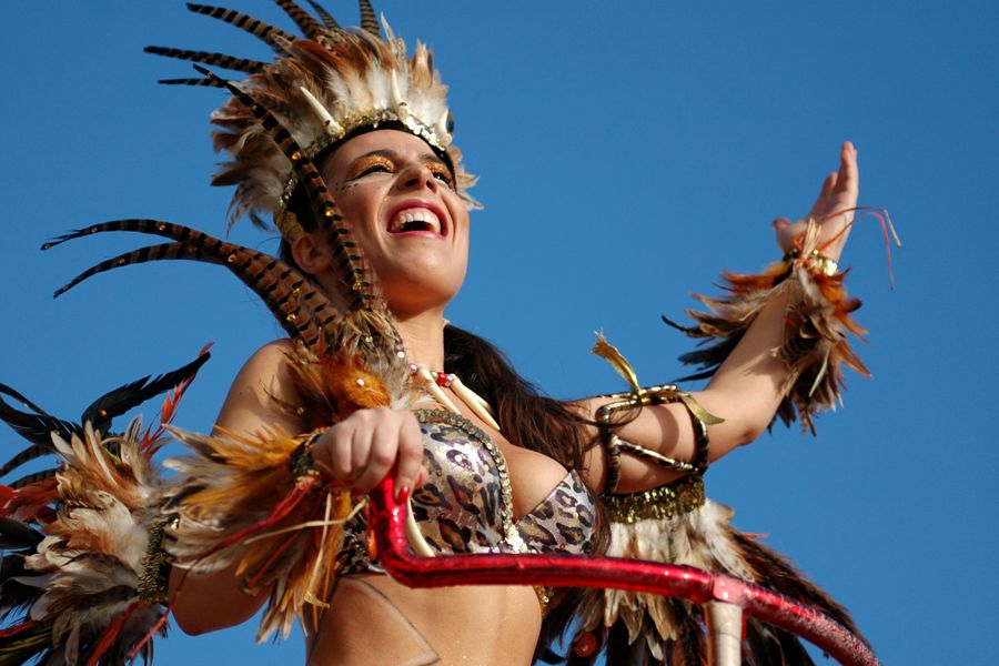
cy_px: 333
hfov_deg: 15.9
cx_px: 500
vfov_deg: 10.6
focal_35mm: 129
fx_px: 3579
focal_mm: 86
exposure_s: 1/2500
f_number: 2.8
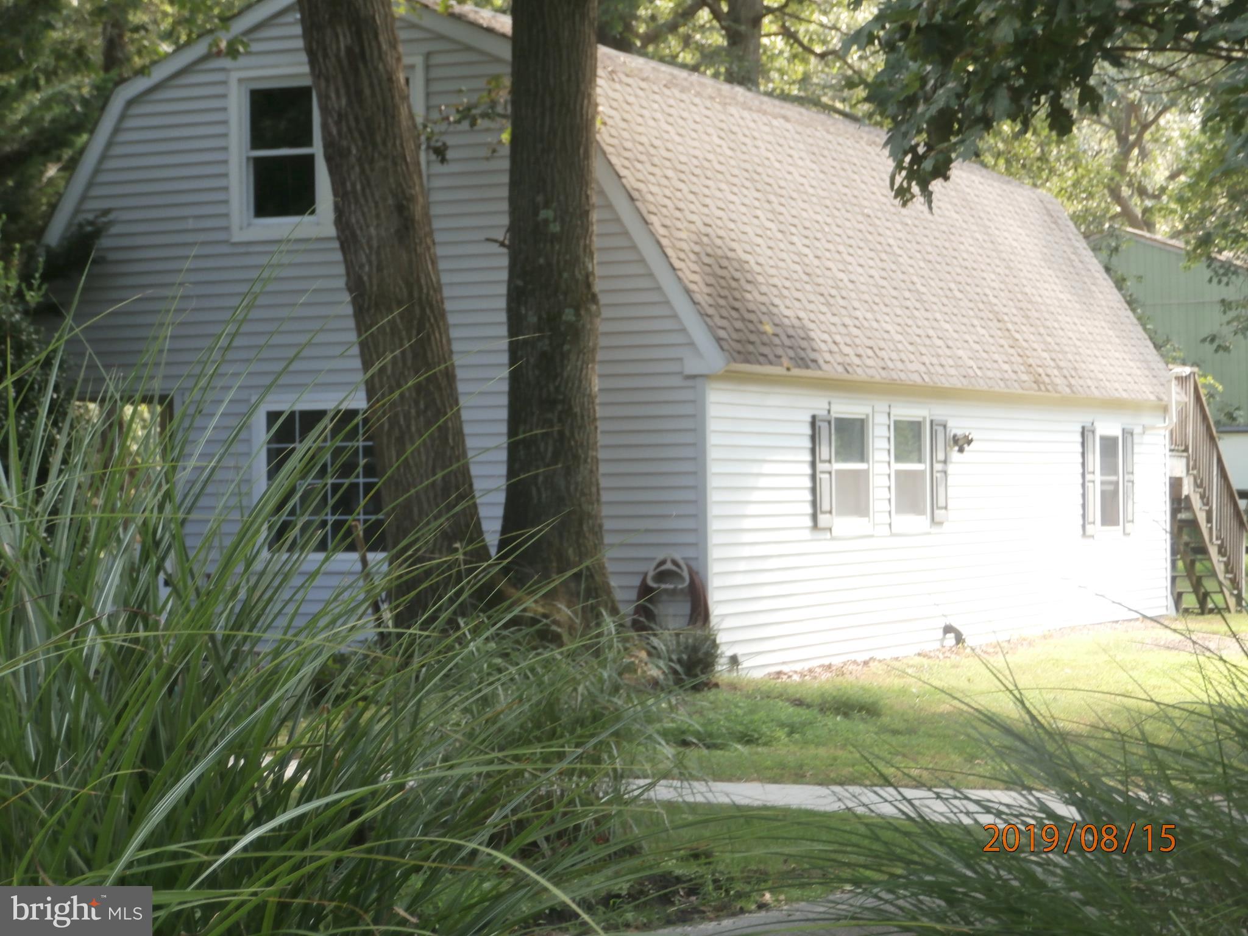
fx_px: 3101
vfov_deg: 17.2
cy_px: 468
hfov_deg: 22.8
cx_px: 624
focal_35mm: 86
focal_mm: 15.16
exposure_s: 1/40
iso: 100
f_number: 5
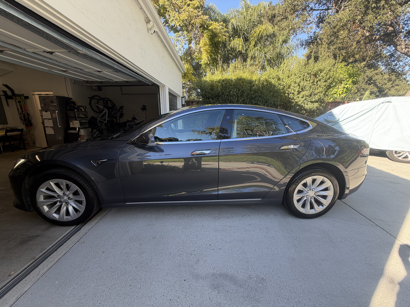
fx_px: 166
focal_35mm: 14
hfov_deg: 102.1
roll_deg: +0.5
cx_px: 205
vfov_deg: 85.7
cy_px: 154
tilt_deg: -12.7
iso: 40
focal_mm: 2.22
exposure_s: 1/144
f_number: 2.2
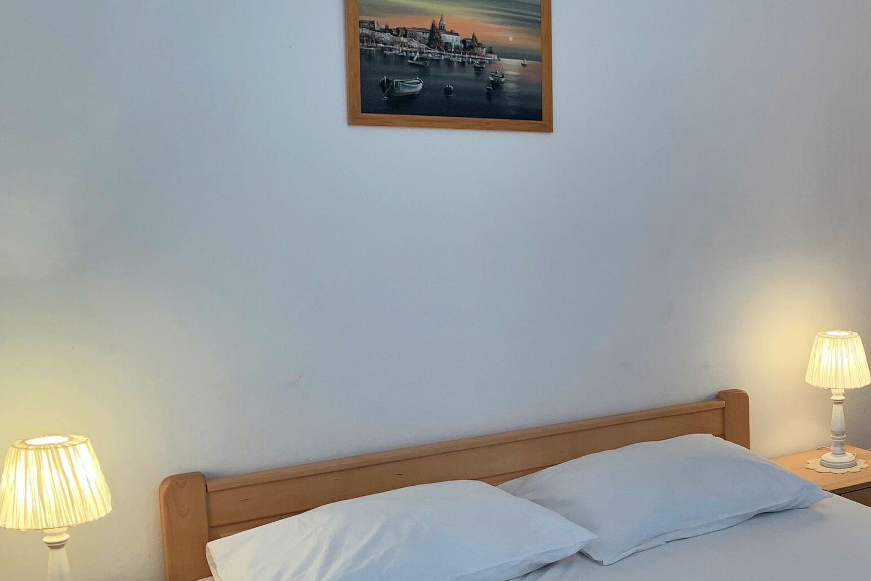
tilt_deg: -8.4
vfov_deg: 27.5
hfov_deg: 38.0
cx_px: 762
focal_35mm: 49
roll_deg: +0.1
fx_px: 1185
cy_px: 338
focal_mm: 4.25
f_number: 1.8
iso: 80
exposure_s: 1/100
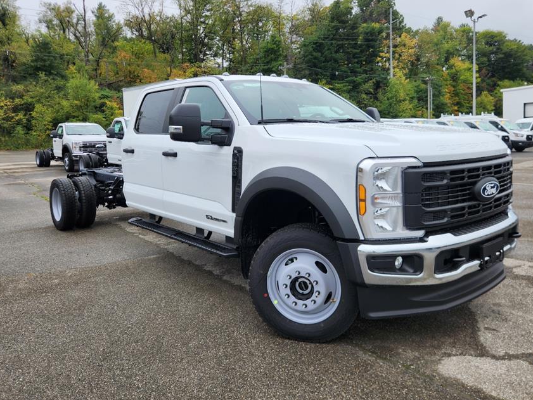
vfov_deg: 49.6
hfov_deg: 63.4
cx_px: 268
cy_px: 172
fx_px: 431
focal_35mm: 28
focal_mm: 5.4
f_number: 1.8
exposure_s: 1/699
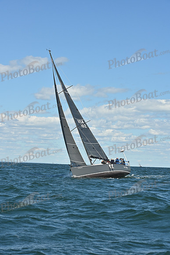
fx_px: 672
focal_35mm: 95
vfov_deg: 21.5
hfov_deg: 14.4
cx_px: 85
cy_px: 128
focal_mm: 95
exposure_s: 1/1250
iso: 320
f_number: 10
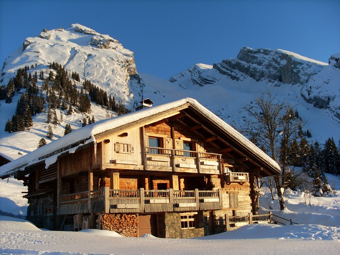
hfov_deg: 49.0
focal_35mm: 38
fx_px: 373
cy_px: 128
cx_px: 170
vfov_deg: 37.7
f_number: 7.7
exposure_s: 1/180
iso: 80
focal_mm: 6.3
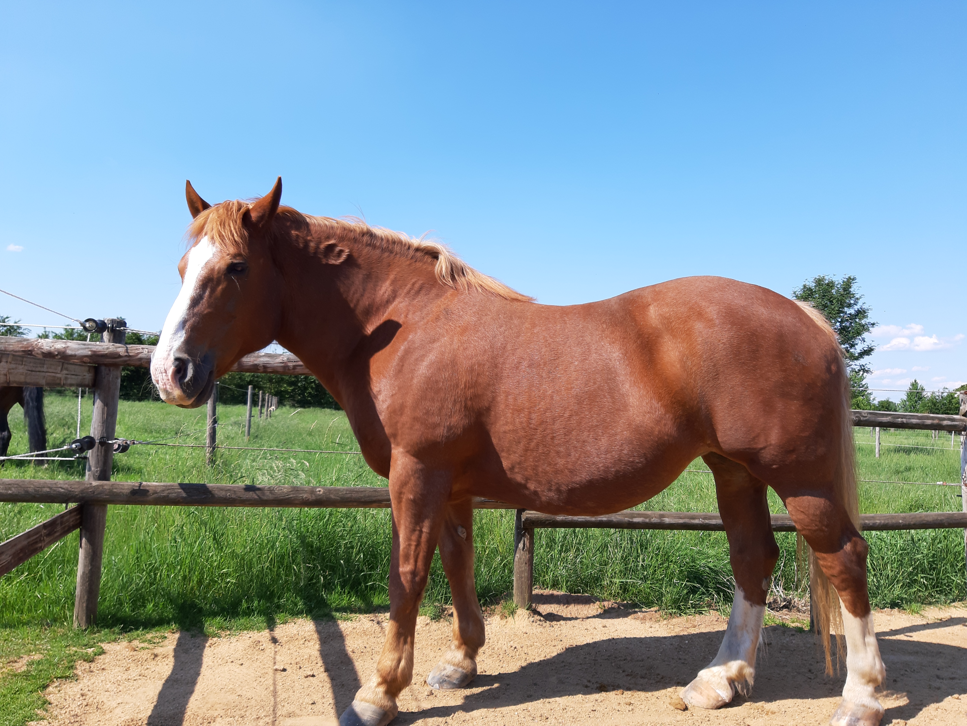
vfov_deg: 51.4
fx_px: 754
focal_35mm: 27
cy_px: 363
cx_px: 484
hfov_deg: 65.3
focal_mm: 3.93
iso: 40
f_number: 1.7
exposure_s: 1/879
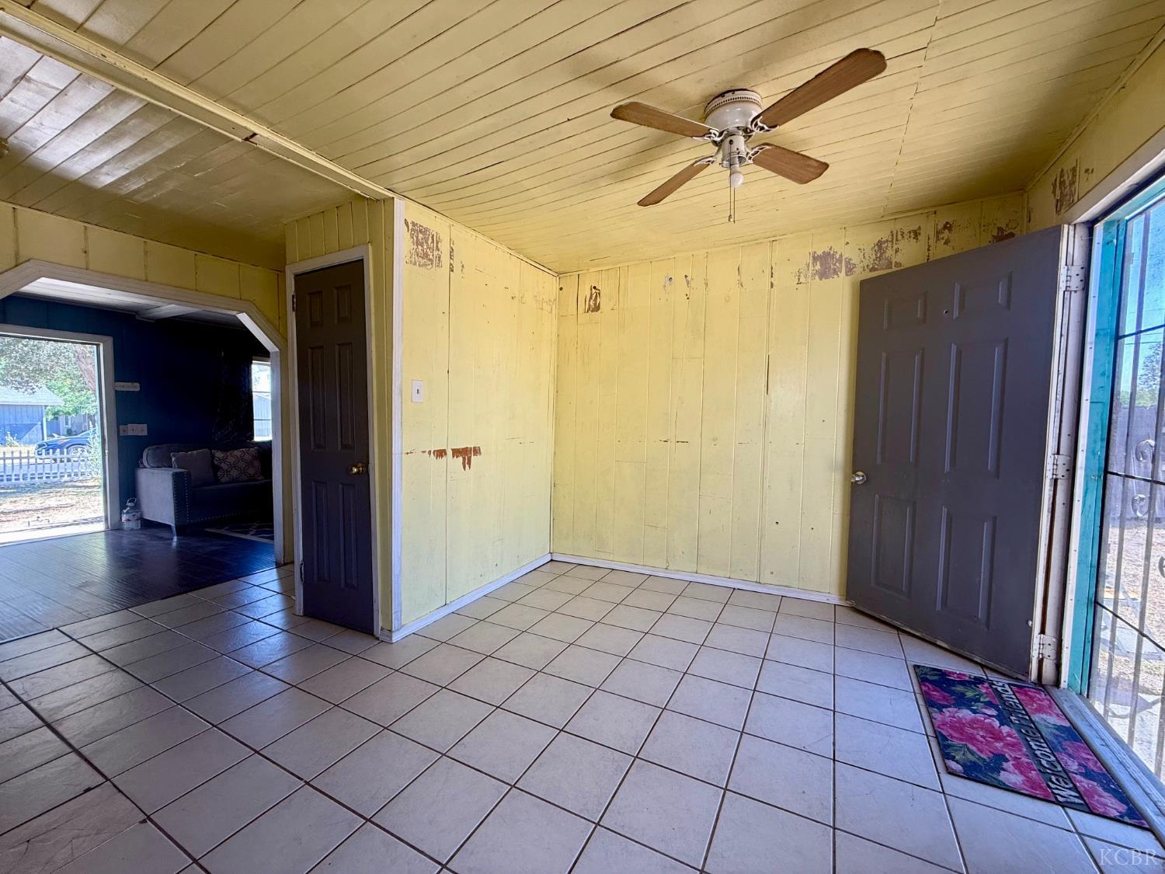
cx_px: 582
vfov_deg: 85.7
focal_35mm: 14
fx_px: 471
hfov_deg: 102.1
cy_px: 437
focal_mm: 2.22
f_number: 2.2
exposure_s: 1/99
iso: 80
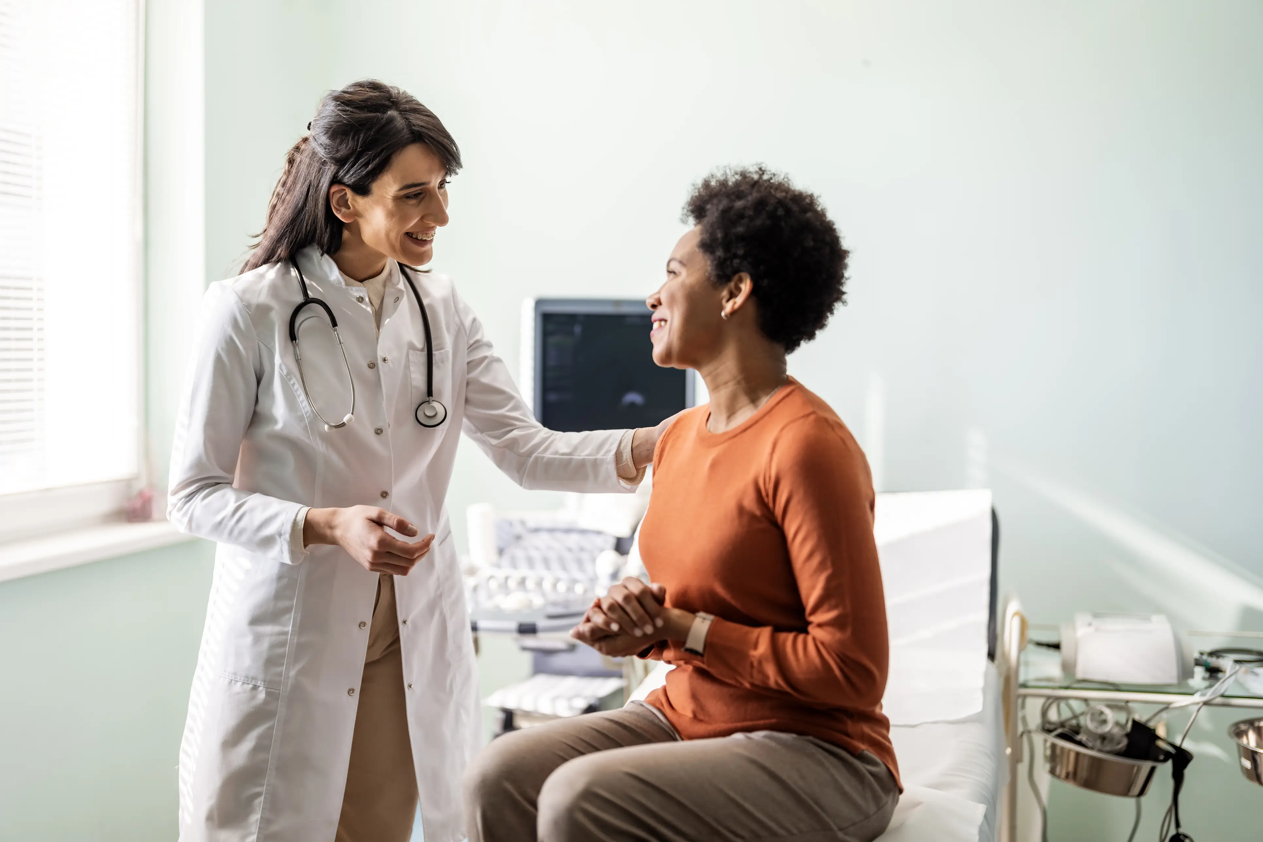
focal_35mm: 50
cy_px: 421
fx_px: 1754
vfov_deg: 27.0
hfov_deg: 39.6
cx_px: 632
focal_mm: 50
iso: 100
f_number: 1.3
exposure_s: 1/400
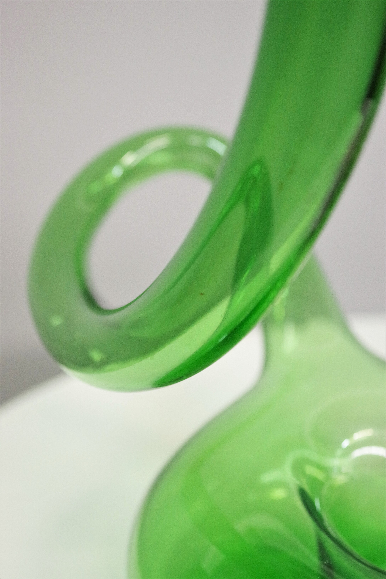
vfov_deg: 27.0
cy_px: 290
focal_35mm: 75
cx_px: 193
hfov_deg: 18.2
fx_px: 1206
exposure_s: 1/100
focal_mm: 50
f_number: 2.8
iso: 3200
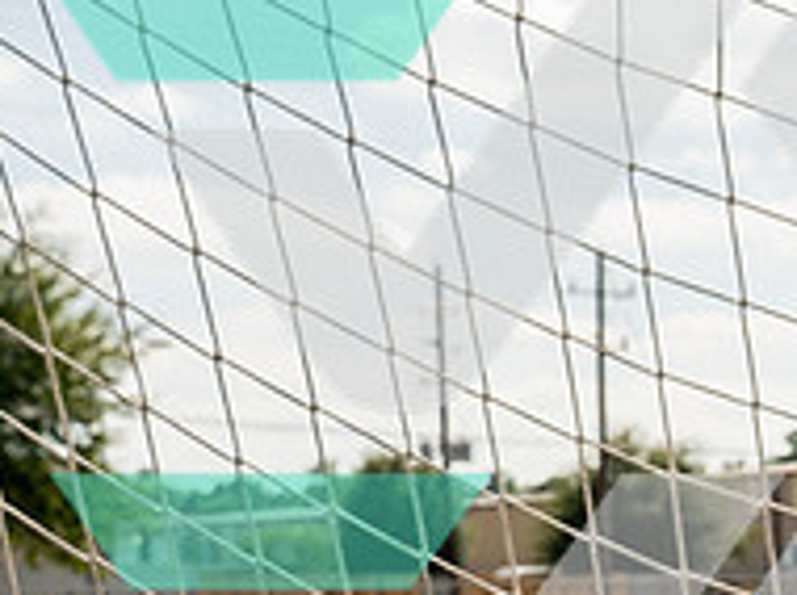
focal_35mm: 141
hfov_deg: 13.4
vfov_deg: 10.3
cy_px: 698
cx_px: 1120
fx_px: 3242
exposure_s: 1/250
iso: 100
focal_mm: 48
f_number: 8
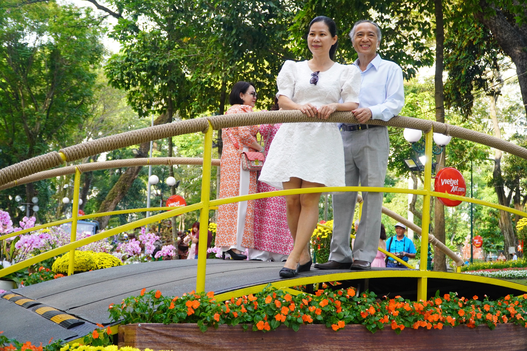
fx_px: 615
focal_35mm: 42
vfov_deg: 31.9
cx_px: 264
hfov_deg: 46.4
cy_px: 176
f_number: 4
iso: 800
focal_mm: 28
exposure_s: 1/160
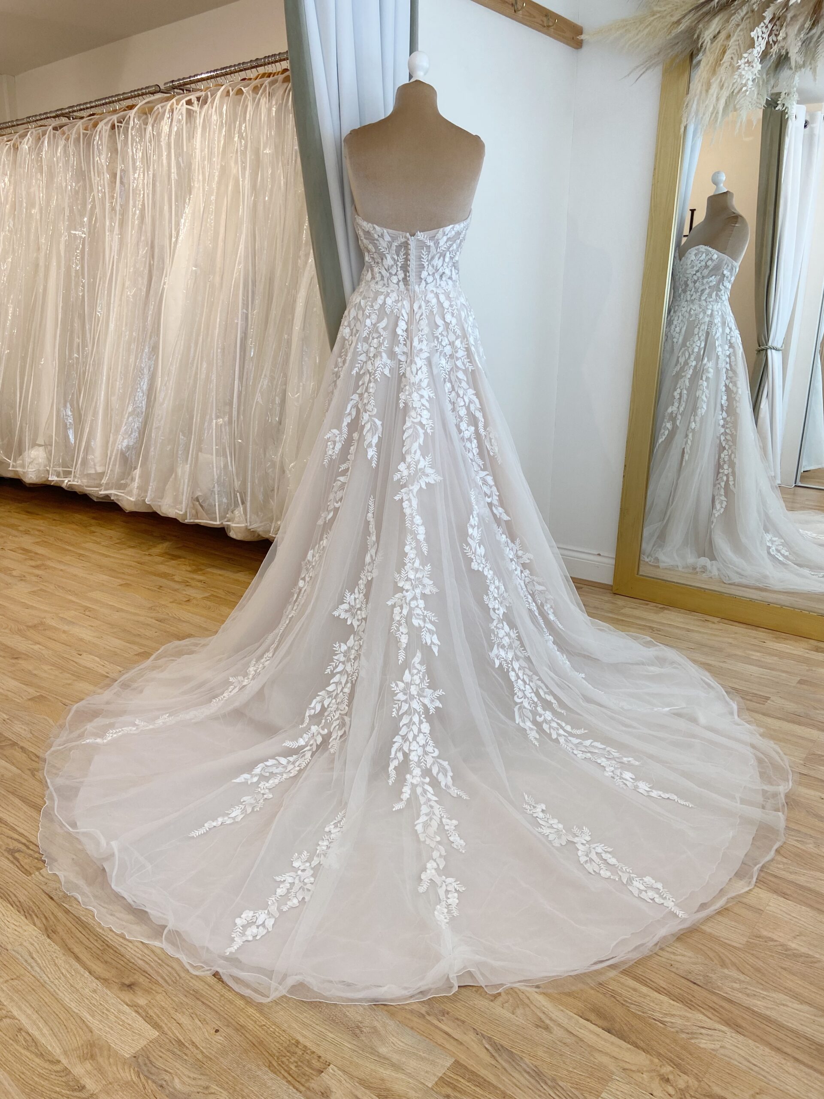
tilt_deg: -14.3
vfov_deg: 67.3
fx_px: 825
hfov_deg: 53.1
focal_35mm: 26
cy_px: 550
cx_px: 412
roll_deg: +0.3
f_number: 1.8
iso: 100
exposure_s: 1/121
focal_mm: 4.25
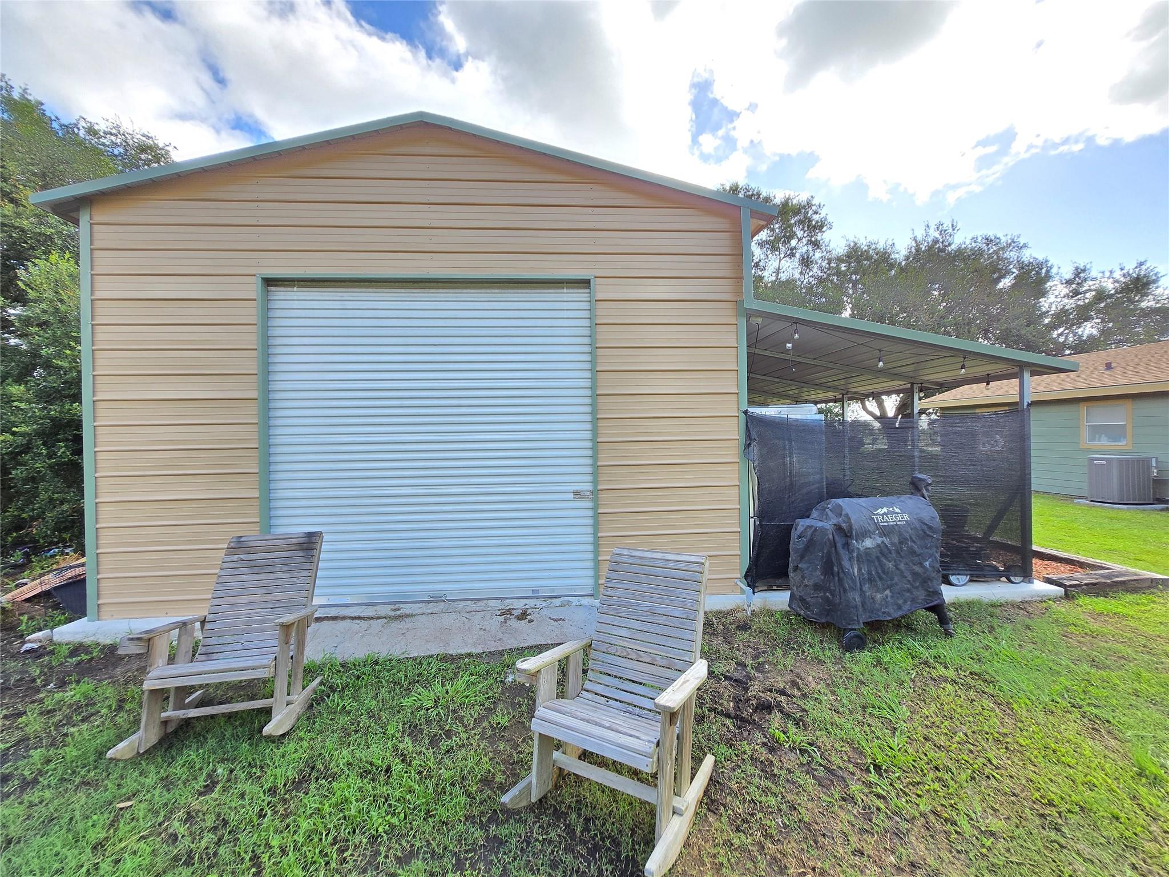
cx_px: 584
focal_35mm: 13
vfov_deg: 89.9
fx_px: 439
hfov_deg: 106.2
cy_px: 438
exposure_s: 1/120
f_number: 2.2
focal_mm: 1.7
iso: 25
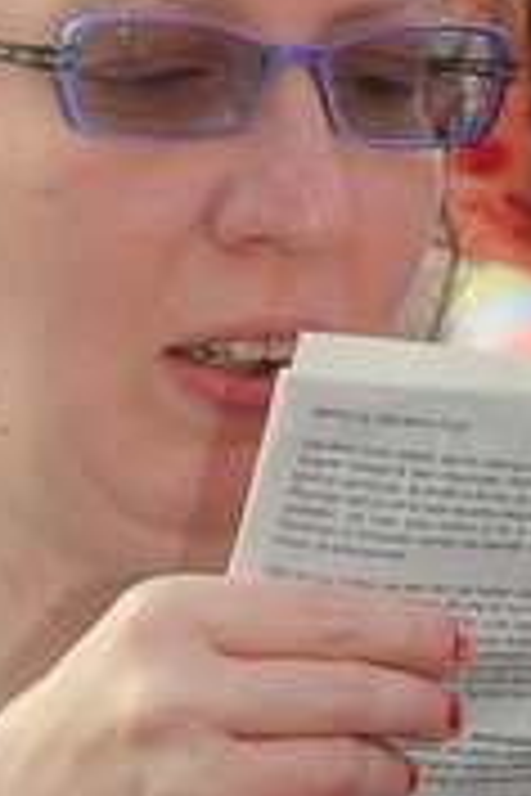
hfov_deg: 3.9
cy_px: 729
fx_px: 7810
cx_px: 333
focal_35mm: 353
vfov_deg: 5.8
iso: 320
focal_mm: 58
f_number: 6.3
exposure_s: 1/160
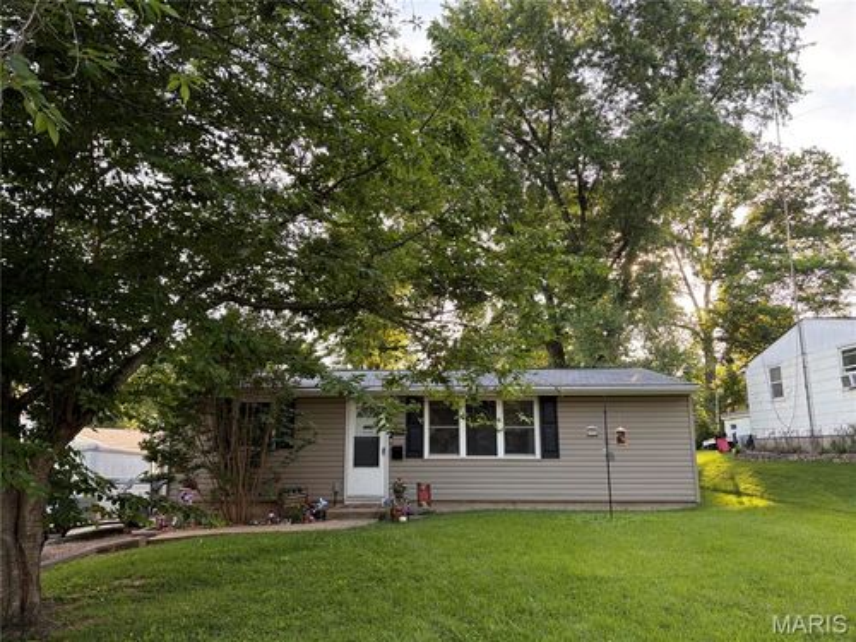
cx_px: 428
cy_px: 321
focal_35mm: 26
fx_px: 643
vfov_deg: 53.1
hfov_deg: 67.3
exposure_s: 1/186
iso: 64
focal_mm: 5.96
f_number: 1.6
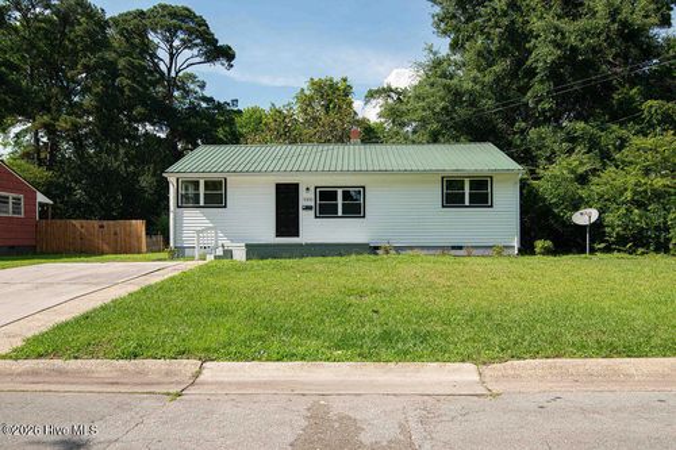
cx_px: 339
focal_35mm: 26
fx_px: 488
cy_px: 239
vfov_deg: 49.5
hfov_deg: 69.4
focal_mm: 24
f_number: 7.1
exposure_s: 1/800
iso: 320
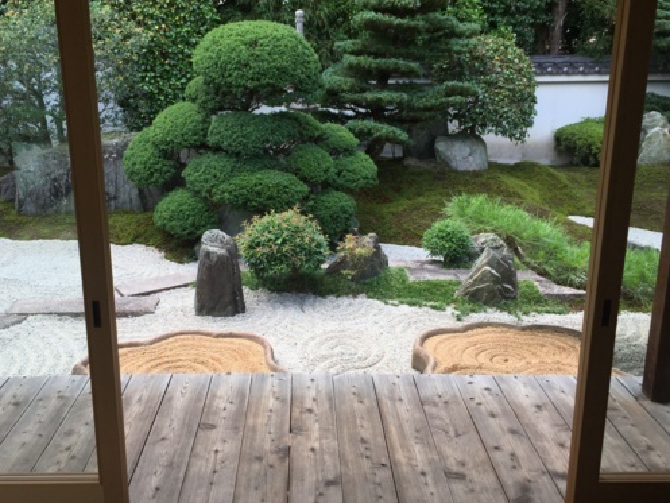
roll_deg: +0.3
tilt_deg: -15.2
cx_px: 306
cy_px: 218
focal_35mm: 35
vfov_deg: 40.6
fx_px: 678
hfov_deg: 52.5
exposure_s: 1/439
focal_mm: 4.15
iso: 32
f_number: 2.2
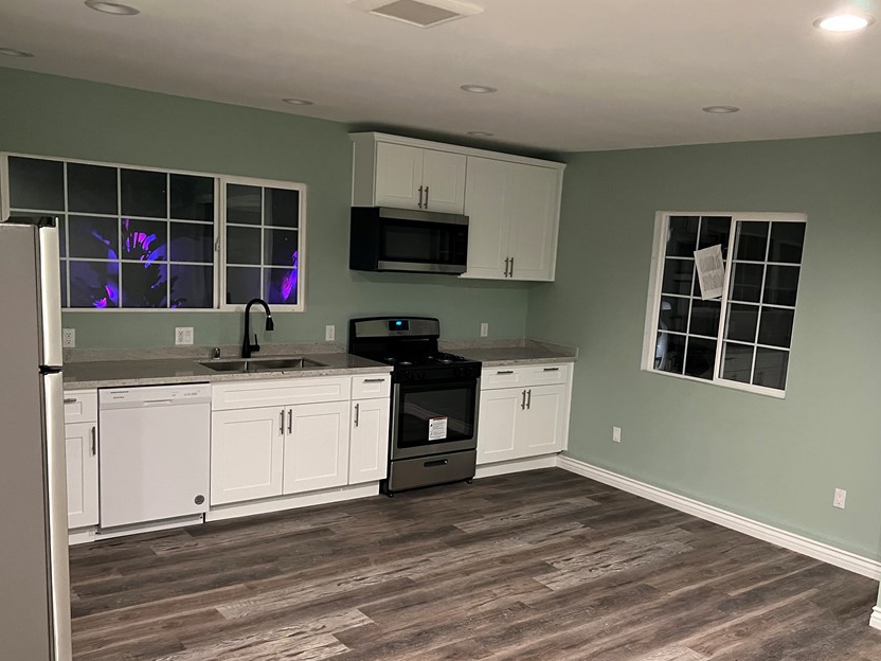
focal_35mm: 32
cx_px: 481
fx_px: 814
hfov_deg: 56.7
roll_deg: -2.0
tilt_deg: -9.4
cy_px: 387
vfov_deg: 44.0
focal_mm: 5.7
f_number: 1.5
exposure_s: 1/60
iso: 500
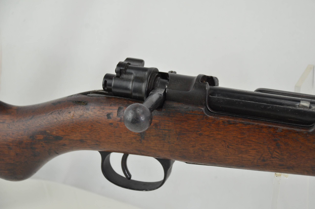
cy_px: 104
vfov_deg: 11.4
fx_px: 1048
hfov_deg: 17.1
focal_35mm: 120
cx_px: 158
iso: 800
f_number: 5.6
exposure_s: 1/160
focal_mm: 80
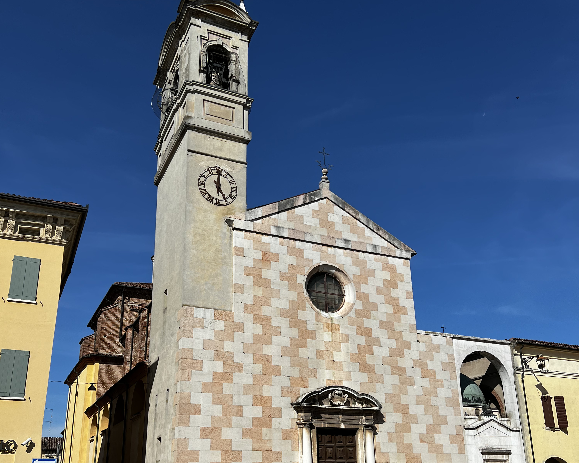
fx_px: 583
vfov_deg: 43.0
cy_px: 293
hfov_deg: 52.8
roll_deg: +0.2
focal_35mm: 34
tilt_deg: +18.8
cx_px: 289
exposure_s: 1/8696
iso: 50
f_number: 1.5
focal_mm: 5.7
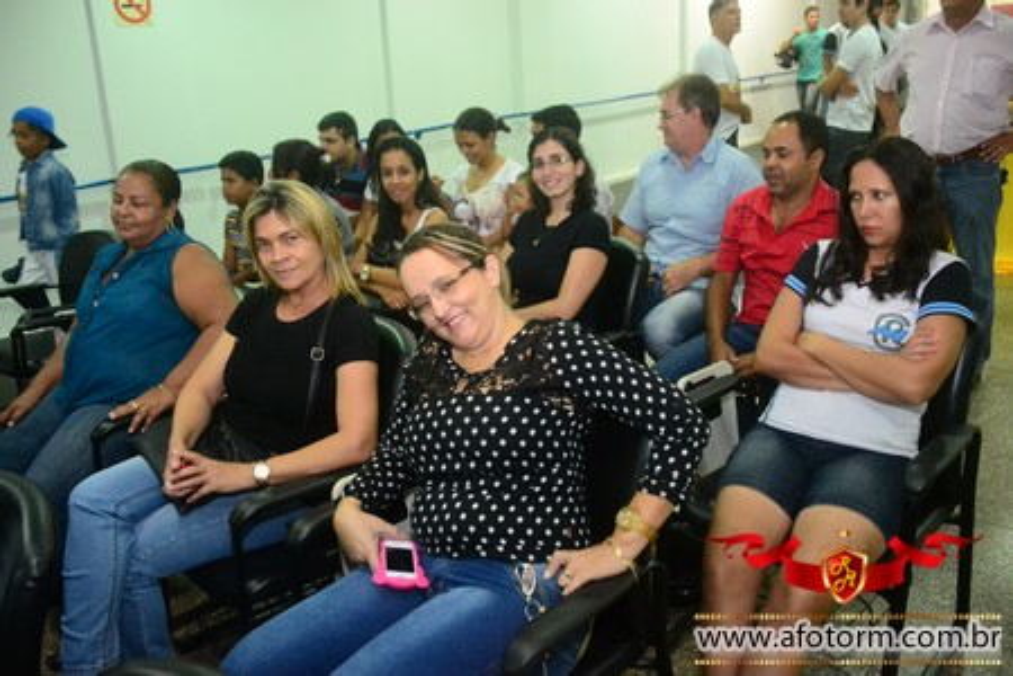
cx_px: 506
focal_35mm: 30
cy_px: 338
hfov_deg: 61.9
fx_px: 844
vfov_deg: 43.6
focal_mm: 20
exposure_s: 1/80
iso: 3200
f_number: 3.5
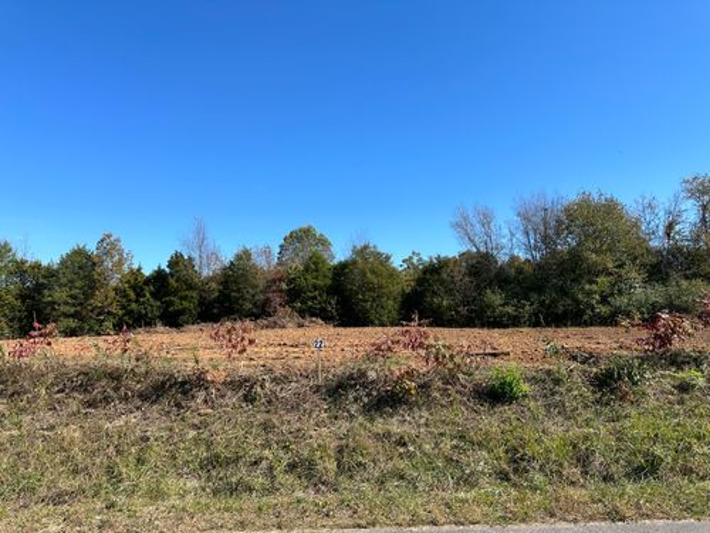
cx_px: 355
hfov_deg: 71.6
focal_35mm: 24
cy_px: 266
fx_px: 492
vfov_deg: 56.8
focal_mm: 6.86
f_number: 1.78
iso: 80
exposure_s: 1/3247
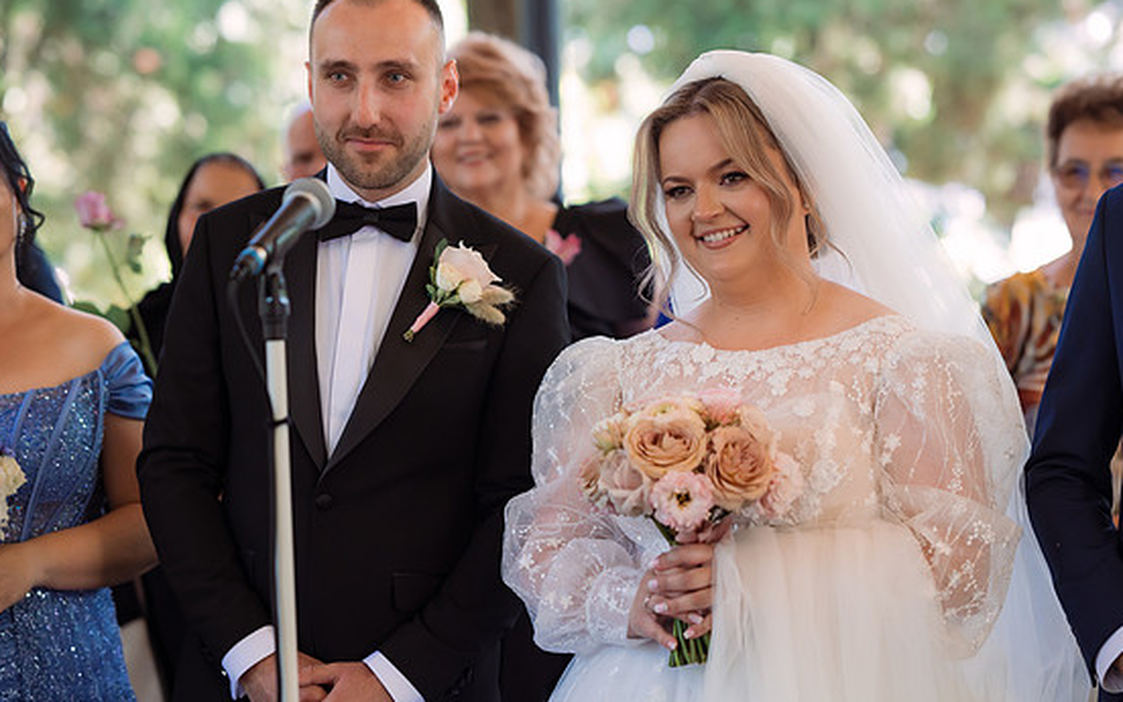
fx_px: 2785
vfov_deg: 14.4
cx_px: 564
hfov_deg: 22.8
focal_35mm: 91
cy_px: 350
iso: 1250
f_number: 2.8
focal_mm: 85
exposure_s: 1/400
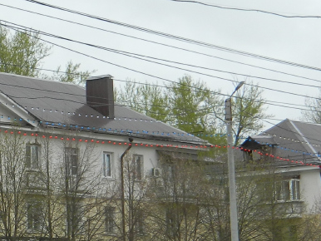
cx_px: -165
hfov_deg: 13.4
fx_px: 1280
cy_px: 218
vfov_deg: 10.7
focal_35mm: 138
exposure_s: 1/160
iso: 80
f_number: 3.5
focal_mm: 7.3
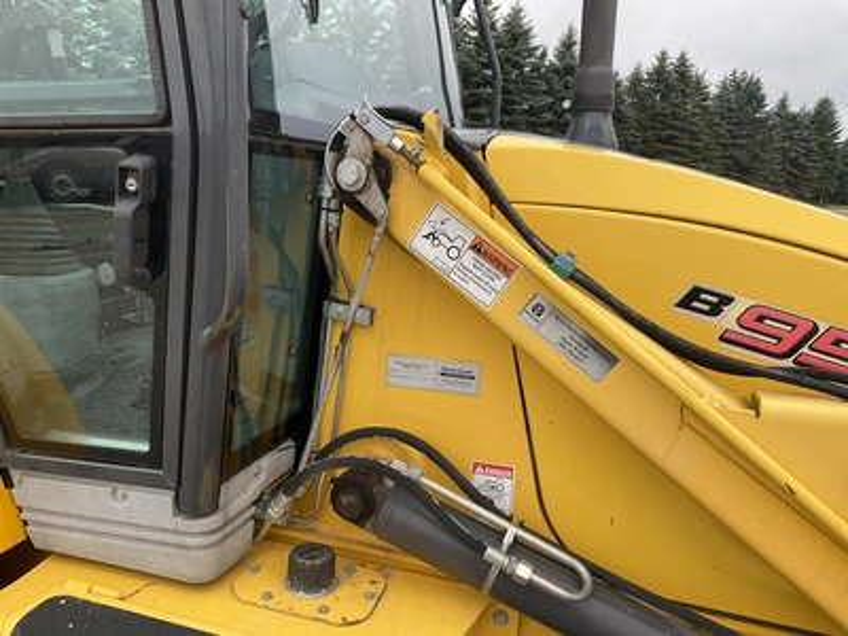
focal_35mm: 29
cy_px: 318
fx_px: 710
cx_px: 424
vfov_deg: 48.2
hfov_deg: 61.7
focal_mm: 3
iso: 25
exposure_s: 1/370
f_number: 1.8
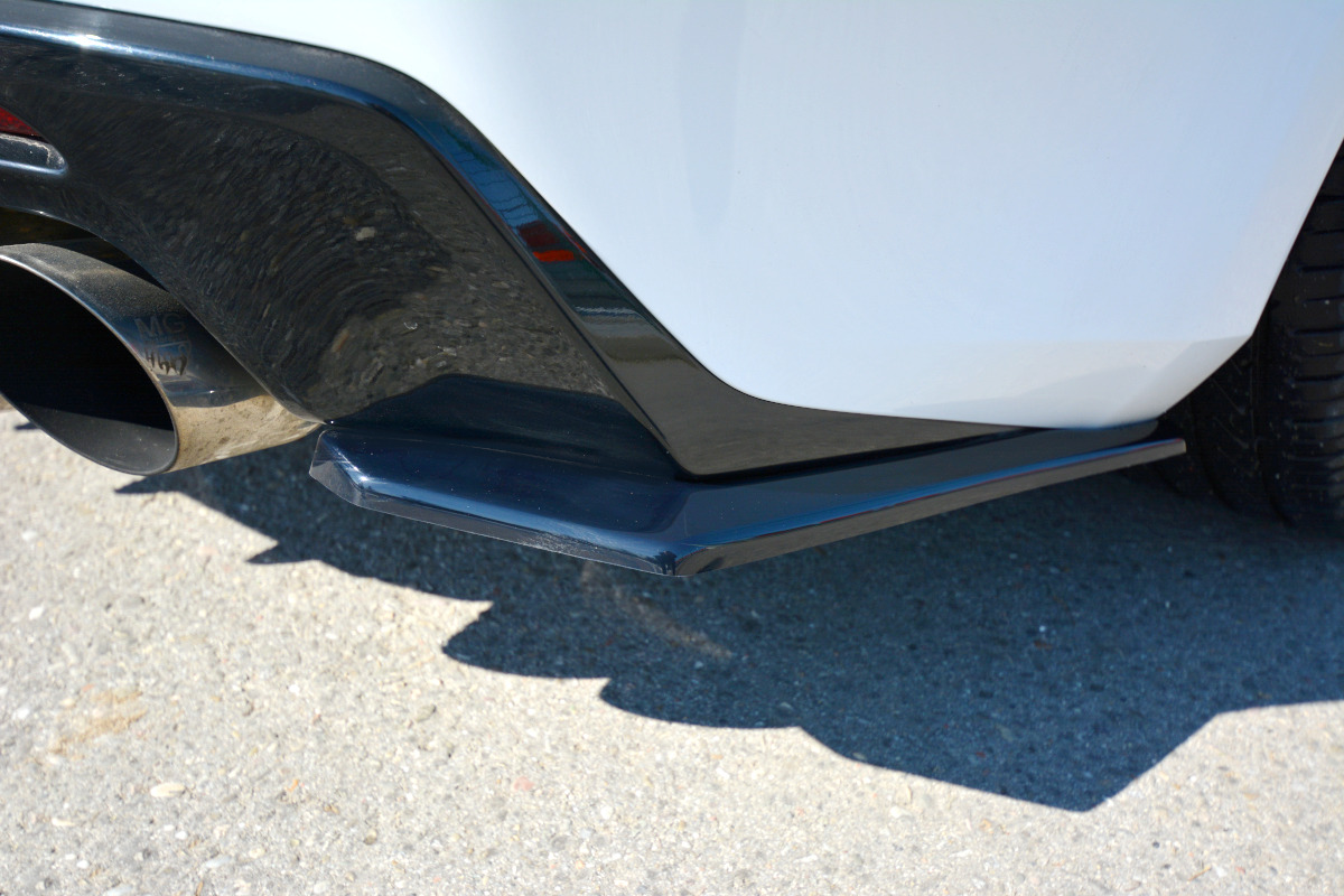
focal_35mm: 36
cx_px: 672
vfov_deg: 36.9
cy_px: 448
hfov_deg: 53.1
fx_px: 1344
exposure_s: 1/1250
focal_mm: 24
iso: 200
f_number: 4.5
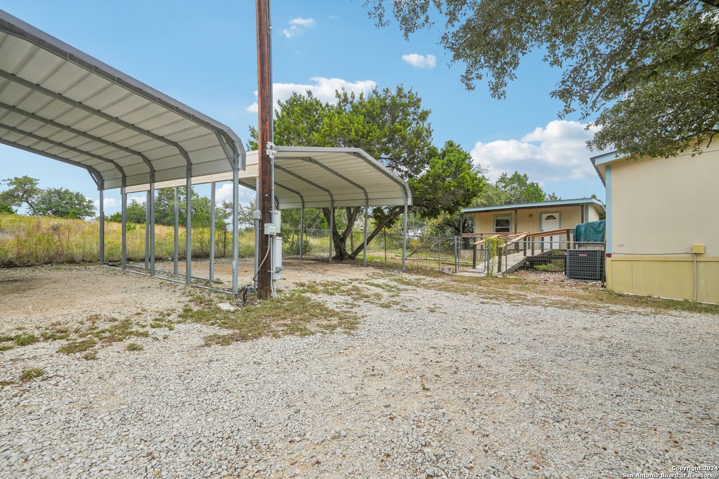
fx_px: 320
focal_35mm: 16
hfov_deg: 96.7
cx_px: 360
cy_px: 240
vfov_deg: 73.7
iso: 640
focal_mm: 16
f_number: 9
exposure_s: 1/800
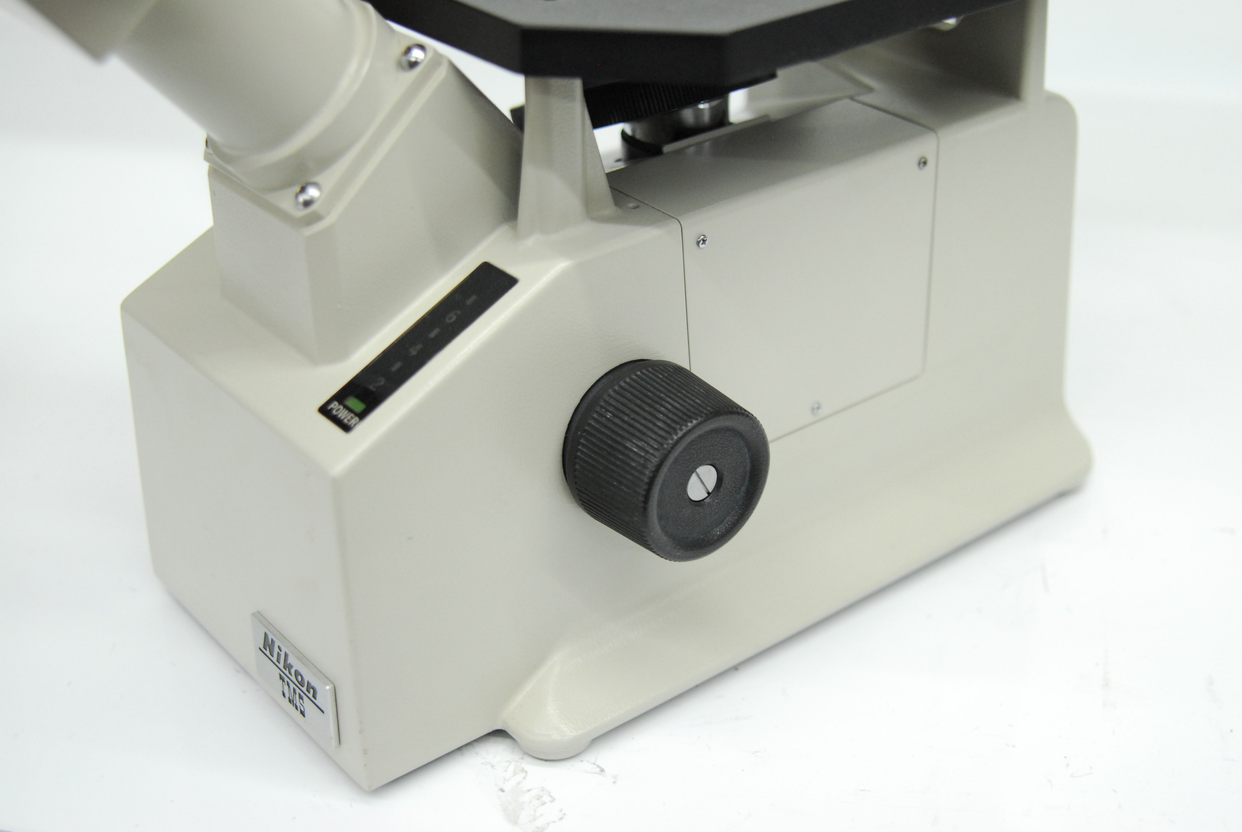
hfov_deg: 37.8
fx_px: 1813
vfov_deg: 25.8
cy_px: 416
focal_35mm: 52
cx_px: 621
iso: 800
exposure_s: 1/125
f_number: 3.2
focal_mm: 35
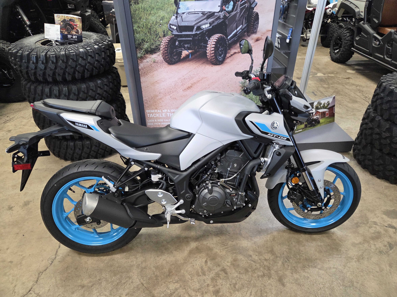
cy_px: 148
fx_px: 264
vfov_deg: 58.9
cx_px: 198
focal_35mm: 23
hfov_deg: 73.9
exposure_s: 1/120
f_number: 1.8
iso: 400
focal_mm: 5.4
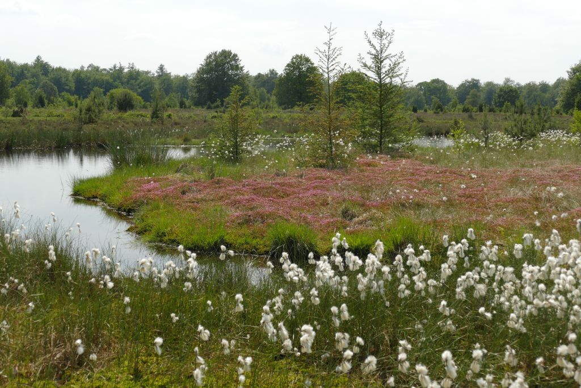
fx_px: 839
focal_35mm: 52
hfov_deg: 38.2
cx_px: 290
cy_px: 194
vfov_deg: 26.0
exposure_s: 1/2000
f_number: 4
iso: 125
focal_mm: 19.11
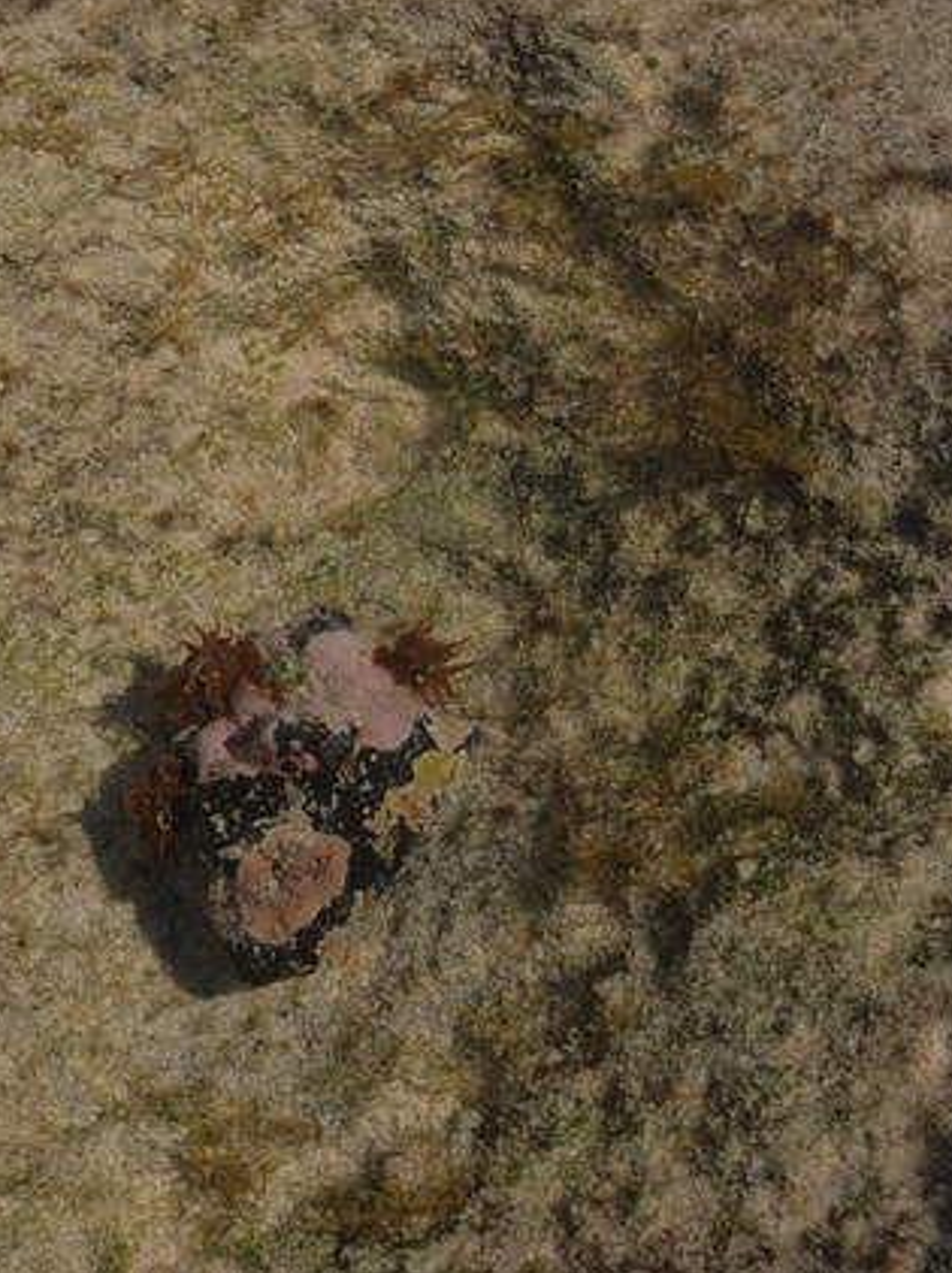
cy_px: 633
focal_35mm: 60
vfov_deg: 32.2
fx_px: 2203
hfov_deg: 24.1
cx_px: 227
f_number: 9
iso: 200
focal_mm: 27
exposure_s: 1/420
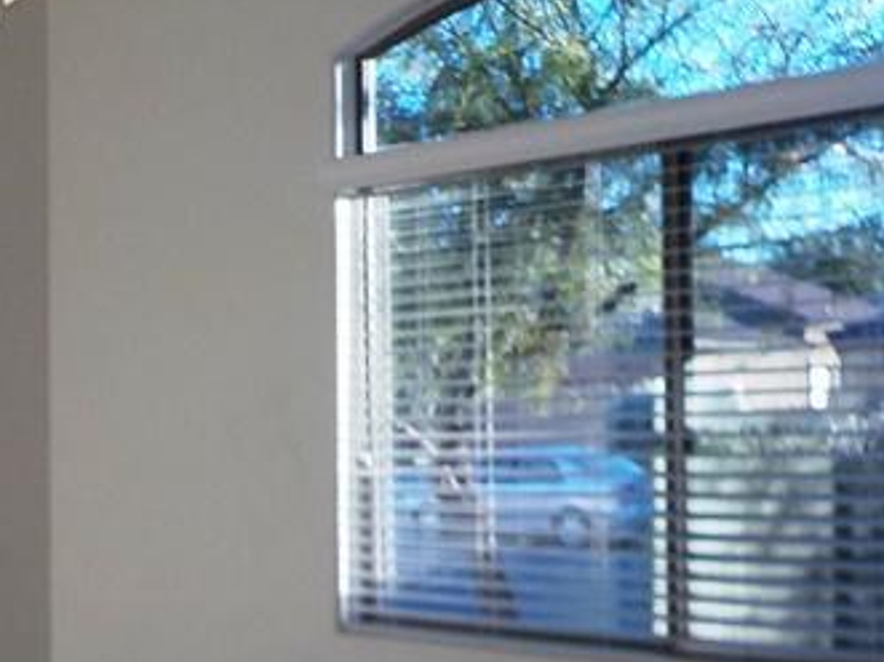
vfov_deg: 25.1
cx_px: 120
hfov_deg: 31.9
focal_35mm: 58
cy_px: 440
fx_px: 1481
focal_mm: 4.1
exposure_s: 1/250
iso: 125
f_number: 3.3
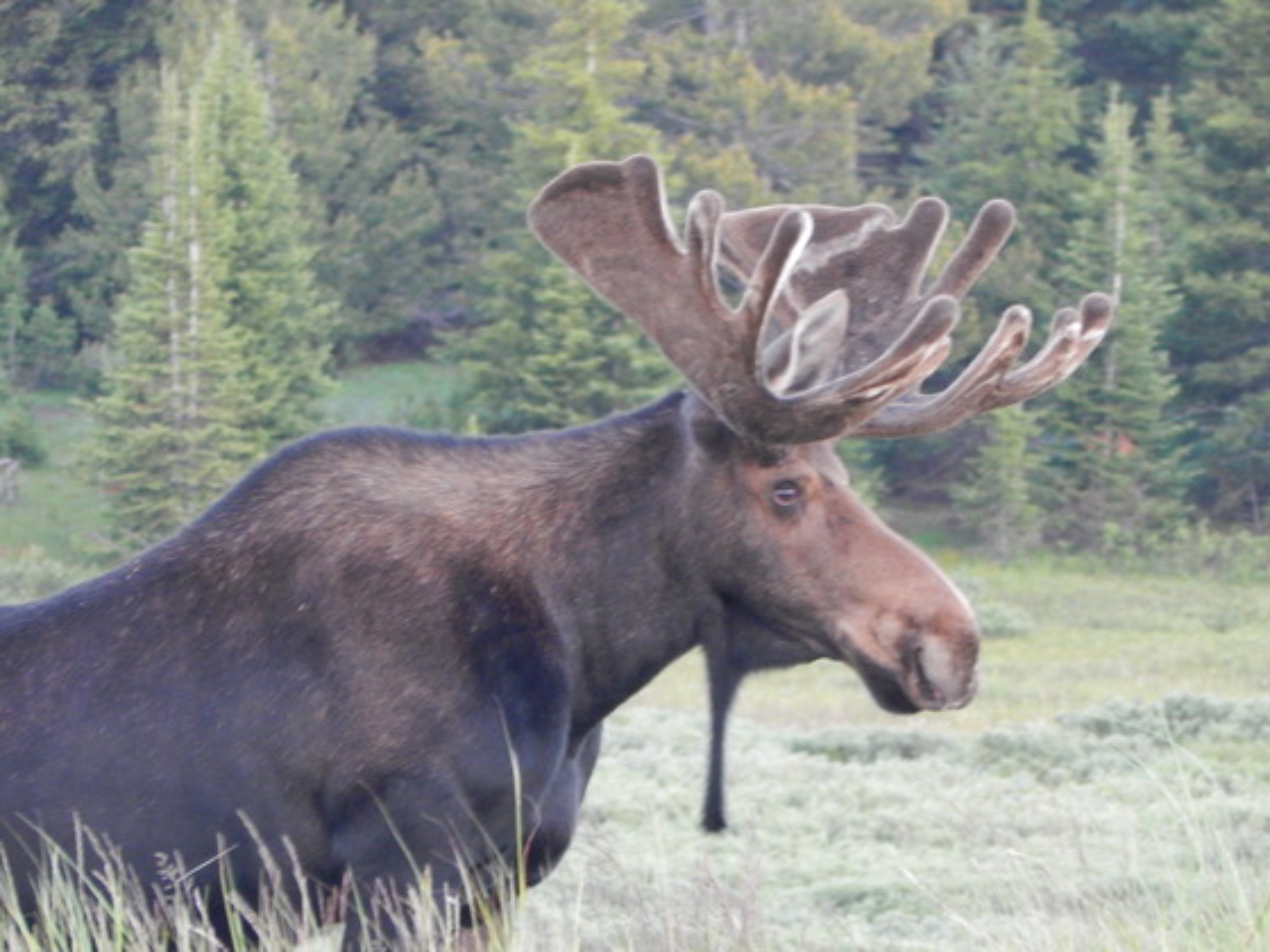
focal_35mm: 545
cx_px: 635
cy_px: 476
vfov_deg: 2.7
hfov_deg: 3.6
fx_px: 19995
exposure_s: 1/40
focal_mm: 97.9
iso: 800
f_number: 5.8
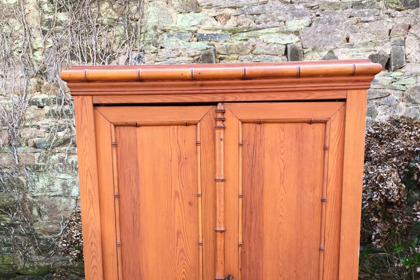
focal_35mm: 41
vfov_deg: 31.0
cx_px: 213
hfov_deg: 47.4
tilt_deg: -10.9
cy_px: 257
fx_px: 478
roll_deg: +1.3
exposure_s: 1/100
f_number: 2.2
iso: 32
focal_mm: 4.15
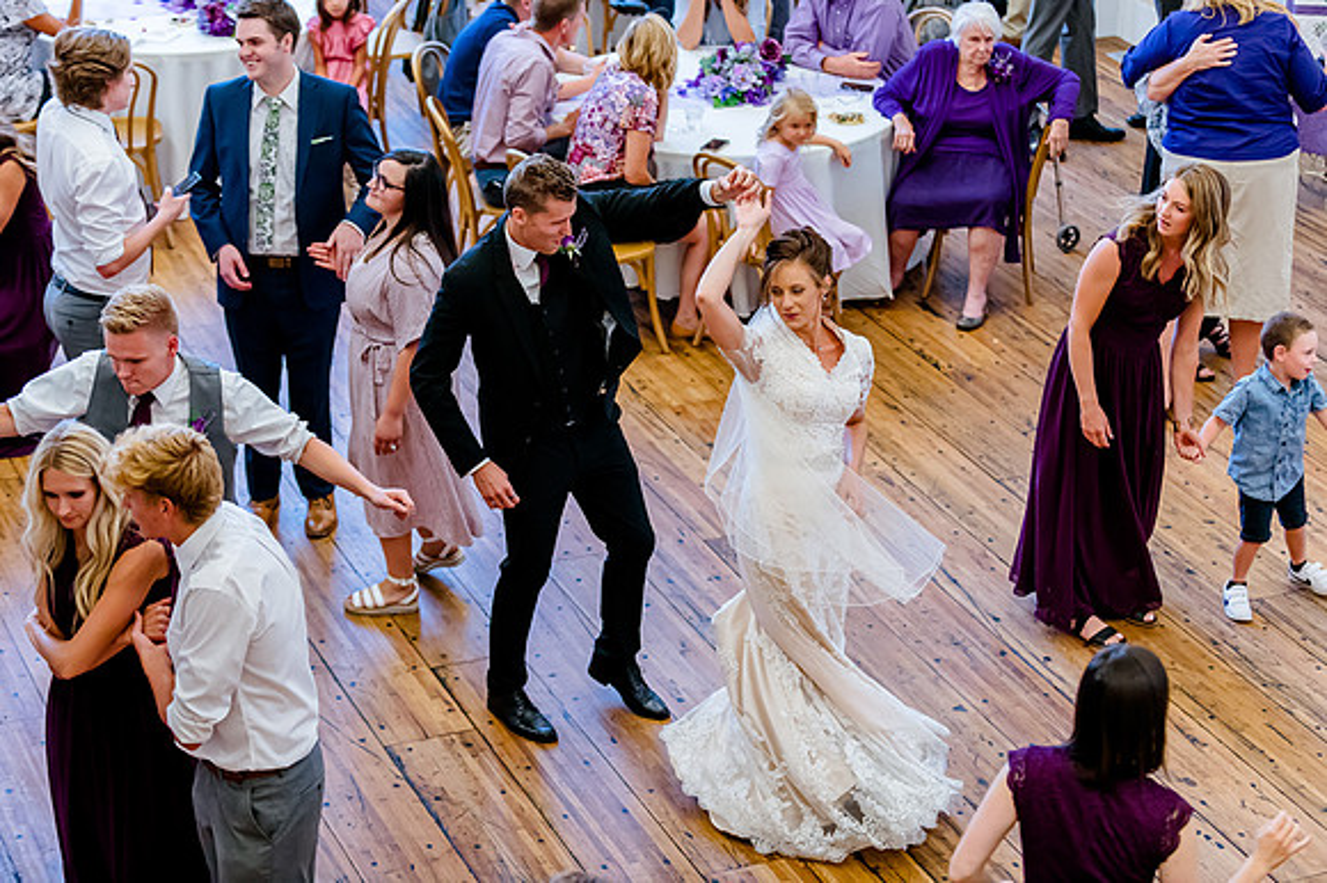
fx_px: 2959
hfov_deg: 25.3
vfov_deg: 17.0
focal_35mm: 80
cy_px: 376
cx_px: 649
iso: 2500
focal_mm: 70
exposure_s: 1/640
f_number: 2.8
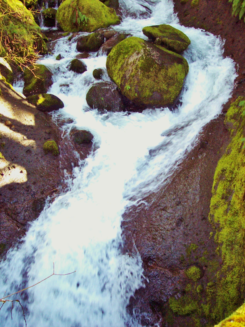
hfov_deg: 36.8
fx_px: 368
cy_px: 164
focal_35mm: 39
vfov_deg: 47.9
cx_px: 122
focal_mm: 8
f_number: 3.4
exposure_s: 1/90
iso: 400
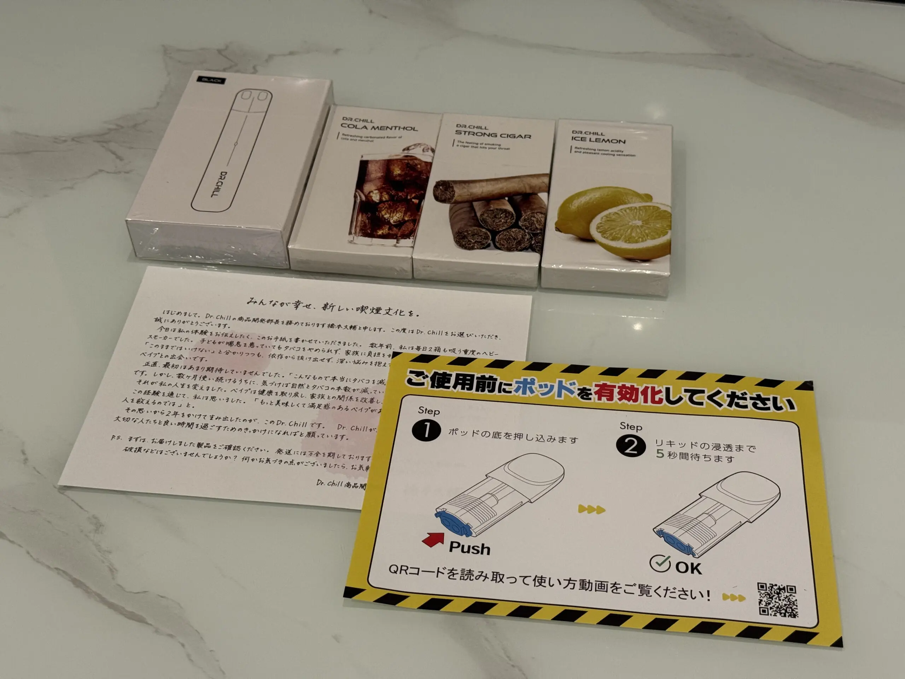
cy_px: 340
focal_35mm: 48
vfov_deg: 30.3
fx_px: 1255
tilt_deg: -45.8
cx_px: 452
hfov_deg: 39.7
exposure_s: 1/50
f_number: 1.78
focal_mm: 6.76
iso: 125
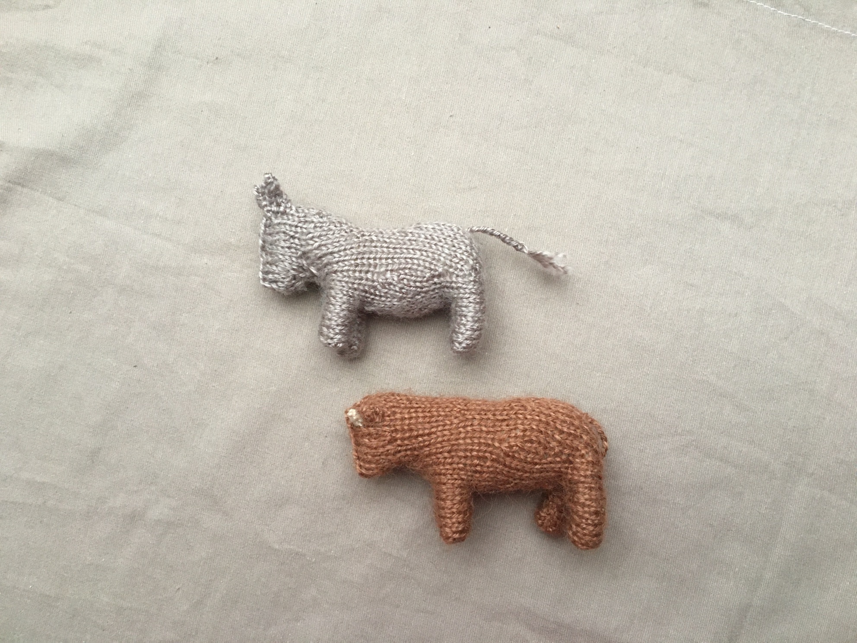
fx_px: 718
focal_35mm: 29
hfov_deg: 61.7
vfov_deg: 48.2
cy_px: 322
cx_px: 428
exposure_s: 1/33
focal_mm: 4.15
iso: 160
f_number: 2.2
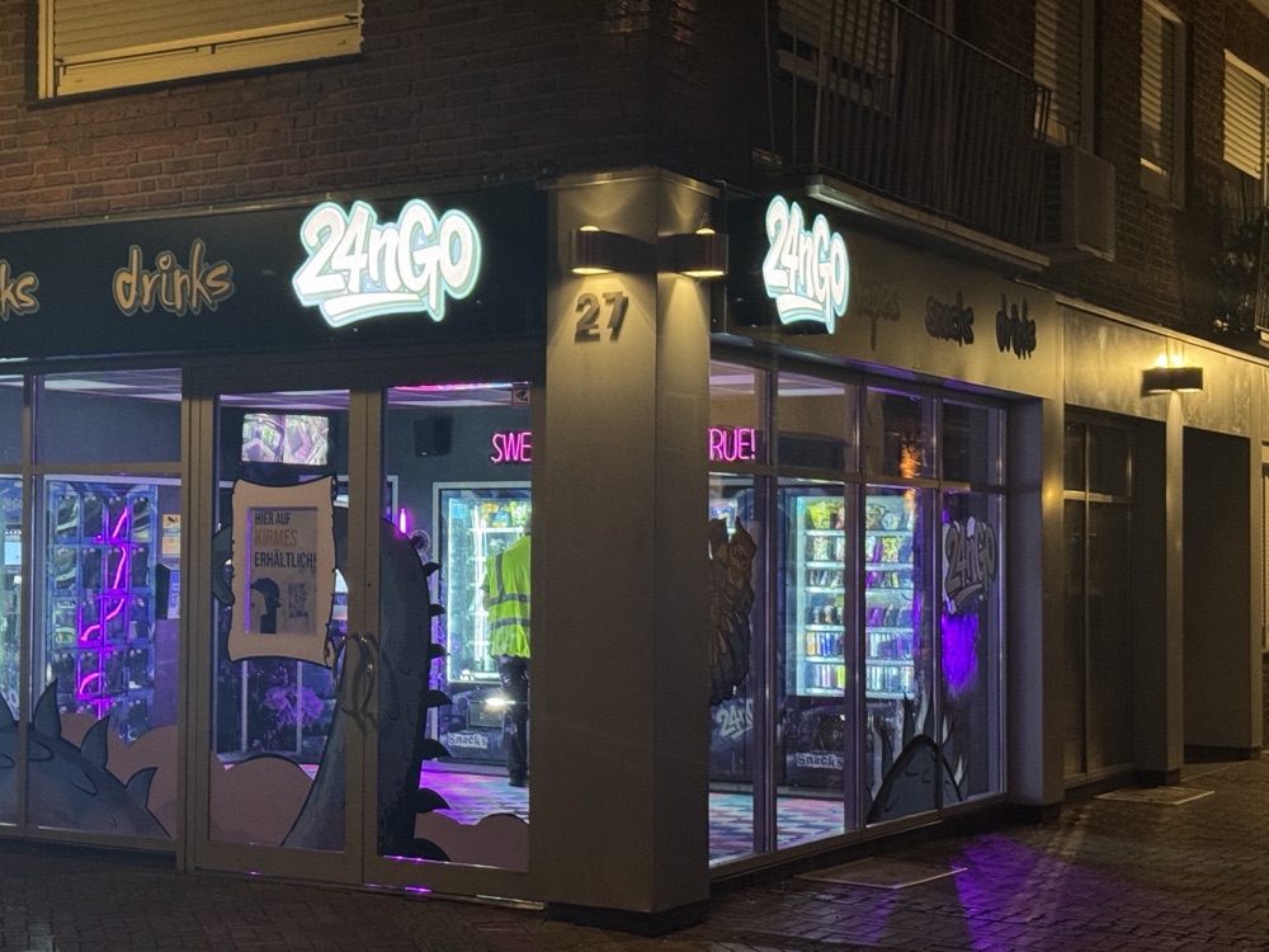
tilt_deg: +1.7
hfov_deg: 50.1
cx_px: 634
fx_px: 1356
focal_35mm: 37
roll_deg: -0.8
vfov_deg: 38.7
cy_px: 476
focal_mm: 6.76
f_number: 1.78
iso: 400
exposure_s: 1/33
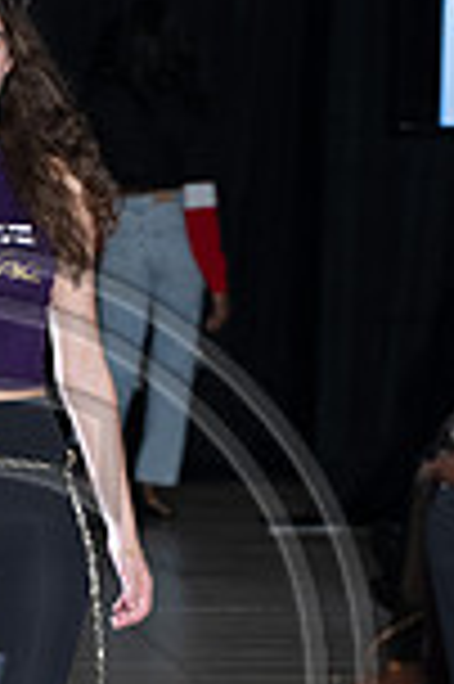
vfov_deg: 6.0
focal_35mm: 344
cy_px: 688
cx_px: -76
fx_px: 6522
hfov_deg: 4.0
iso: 1250
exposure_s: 1/160
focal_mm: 116
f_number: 6.3
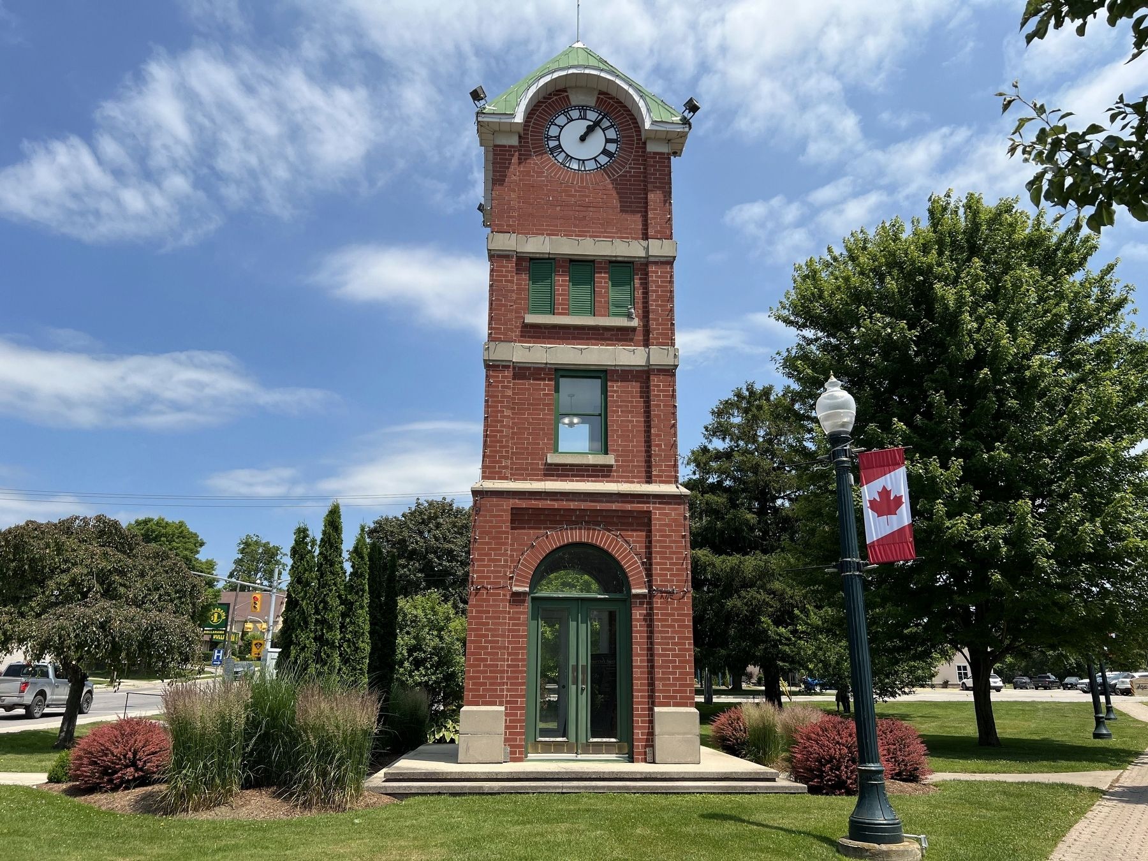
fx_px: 862
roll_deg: +0.1
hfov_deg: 67.3
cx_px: 574
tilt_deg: +16.4
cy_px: 430
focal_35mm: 26
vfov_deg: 53.1
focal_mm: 5.7
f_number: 1.5
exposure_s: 1/4274
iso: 50
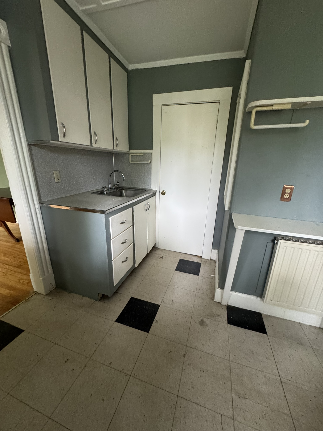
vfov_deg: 102.1
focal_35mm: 14
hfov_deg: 85.7
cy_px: 216
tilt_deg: -17.5
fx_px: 174
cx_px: 162
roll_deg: -1.0
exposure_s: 1/60
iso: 640
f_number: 2.2
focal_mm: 2.22
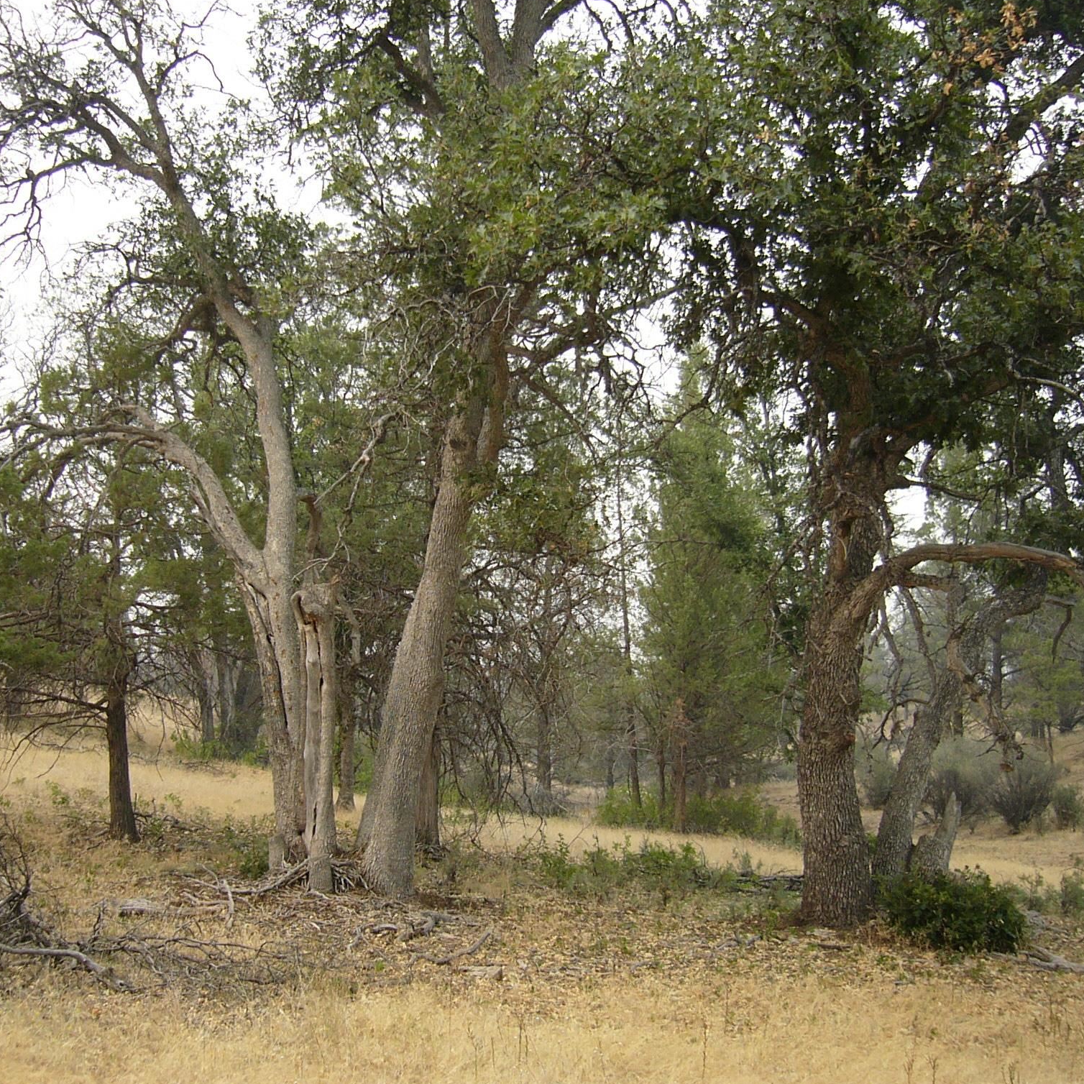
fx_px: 1488
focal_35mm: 42
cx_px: 455
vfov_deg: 40.0
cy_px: 541
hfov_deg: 39.9
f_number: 2.8
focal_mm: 5.8
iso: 100
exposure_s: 1/100
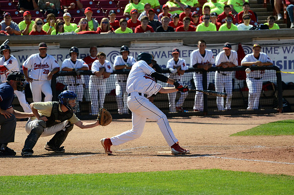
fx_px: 2384
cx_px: 147
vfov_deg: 4.7
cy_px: 98
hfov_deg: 7.1
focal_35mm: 292
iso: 1250
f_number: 5.3
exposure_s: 1/8000
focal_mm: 195
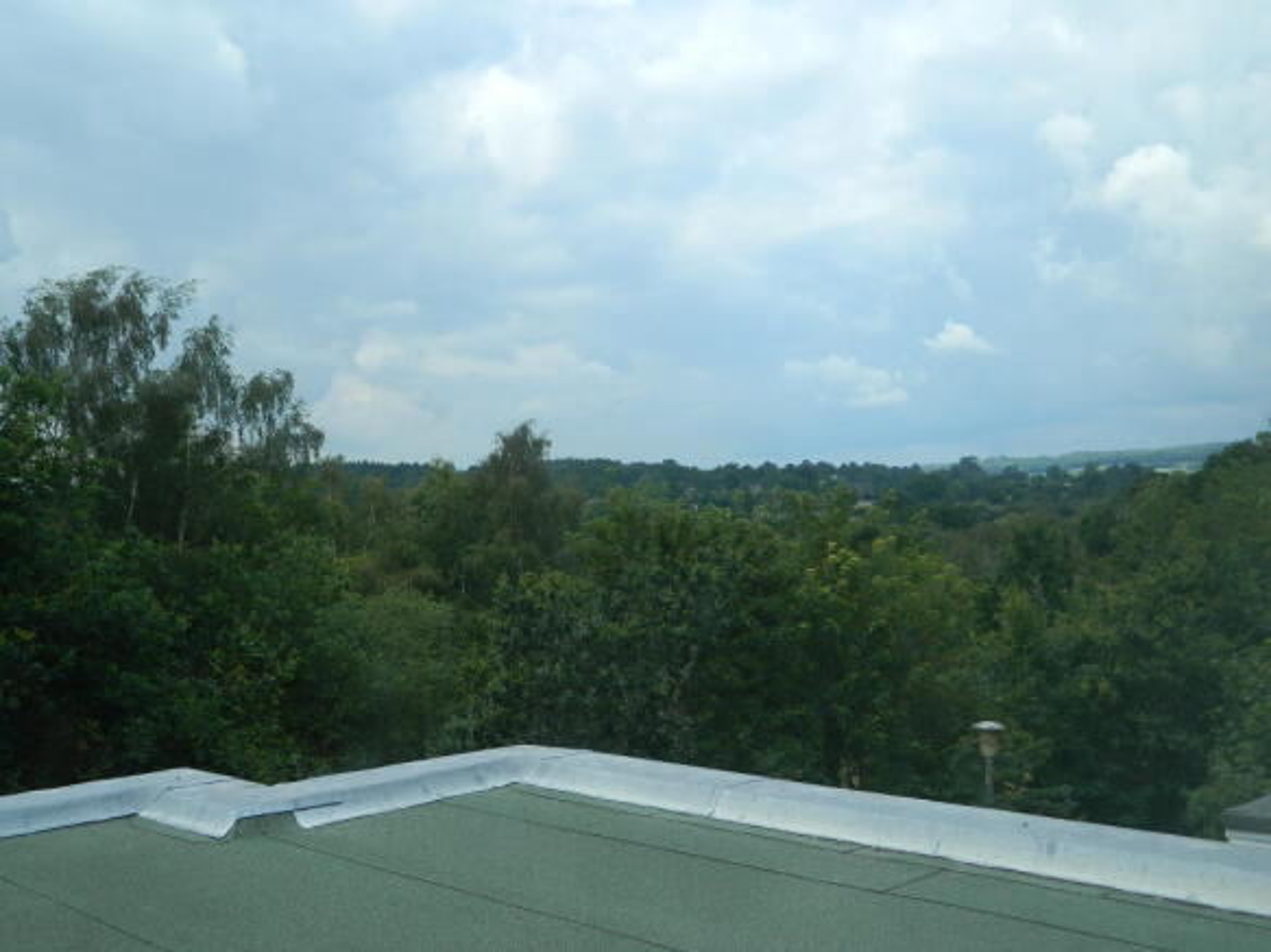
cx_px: 636
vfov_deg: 35.1
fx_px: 1505
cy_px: 476
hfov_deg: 45.8
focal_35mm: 41
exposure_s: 1/500
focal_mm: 7.3
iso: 80
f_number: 3.5
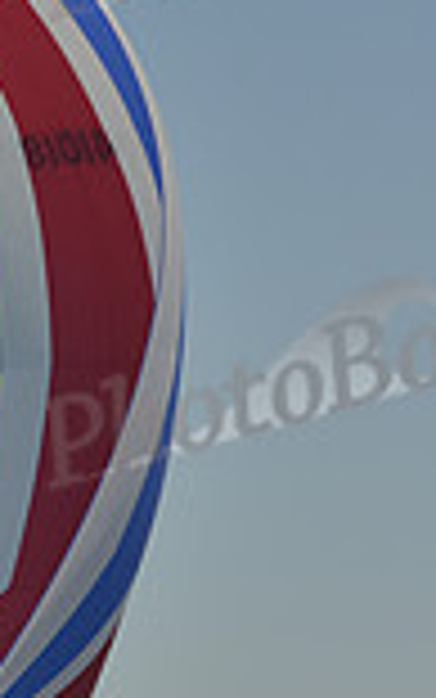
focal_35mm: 267
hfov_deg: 4.9
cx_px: -191
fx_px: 5071
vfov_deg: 7.9
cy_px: 203
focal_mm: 70
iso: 200
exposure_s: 1/640
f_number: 8
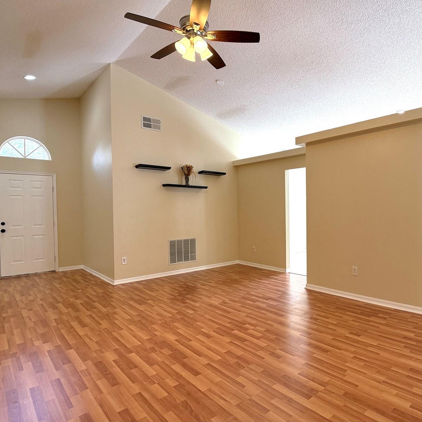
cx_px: 252
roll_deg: +0.3
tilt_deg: -1.2
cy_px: 216
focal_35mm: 29
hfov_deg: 55.2
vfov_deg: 55.6
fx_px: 400
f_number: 1.78
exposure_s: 1/237
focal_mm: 6.76
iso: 200
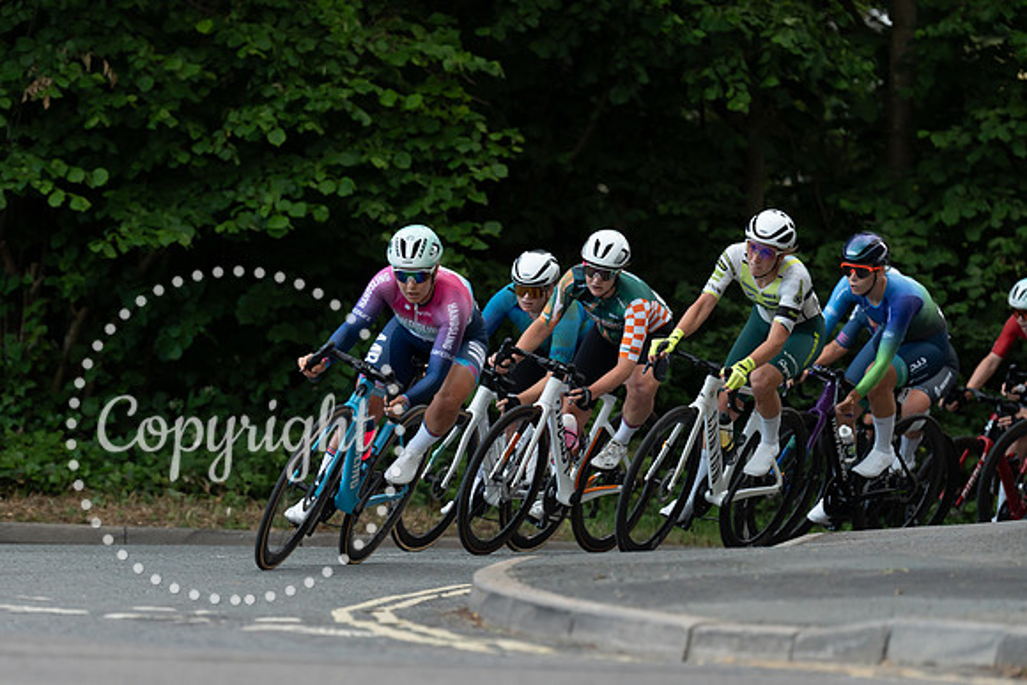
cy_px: 464
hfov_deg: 9.5
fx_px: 6143
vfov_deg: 6.4
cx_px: 332
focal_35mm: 215
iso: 1000
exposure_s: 1/800
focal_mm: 159
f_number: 3.2
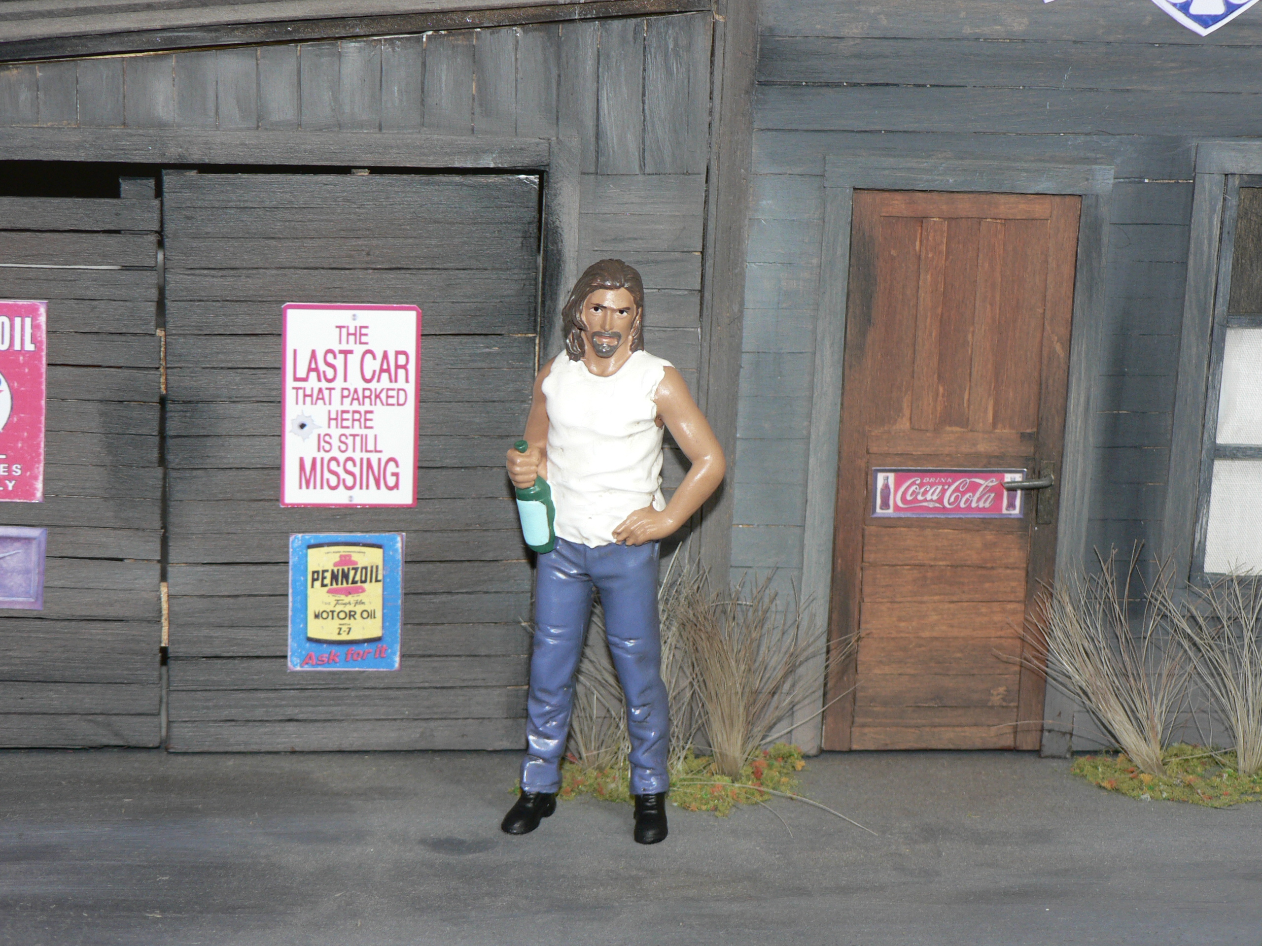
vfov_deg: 15.2
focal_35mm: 97
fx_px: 3536
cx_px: 631
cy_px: 473
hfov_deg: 20.2
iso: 100
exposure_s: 1/60
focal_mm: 16.2
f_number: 3.2
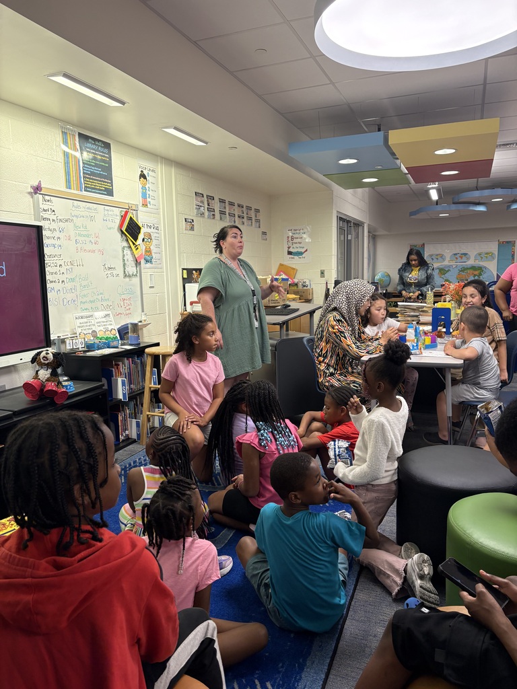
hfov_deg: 53.1
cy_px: 344
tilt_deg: -8.1
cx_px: 258
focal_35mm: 26
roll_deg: +1.3
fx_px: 518
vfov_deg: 67.3
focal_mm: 5.96
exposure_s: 1/72
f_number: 1.6
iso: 125
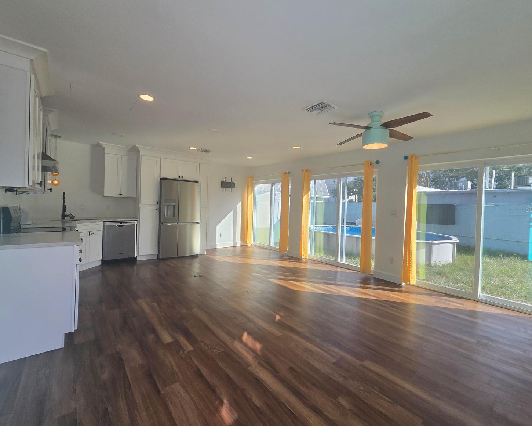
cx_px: 266
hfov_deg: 100.7
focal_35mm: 14
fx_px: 220
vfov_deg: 88.0
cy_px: 209
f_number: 2.2
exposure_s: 1/904
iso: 100
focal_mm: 2.2
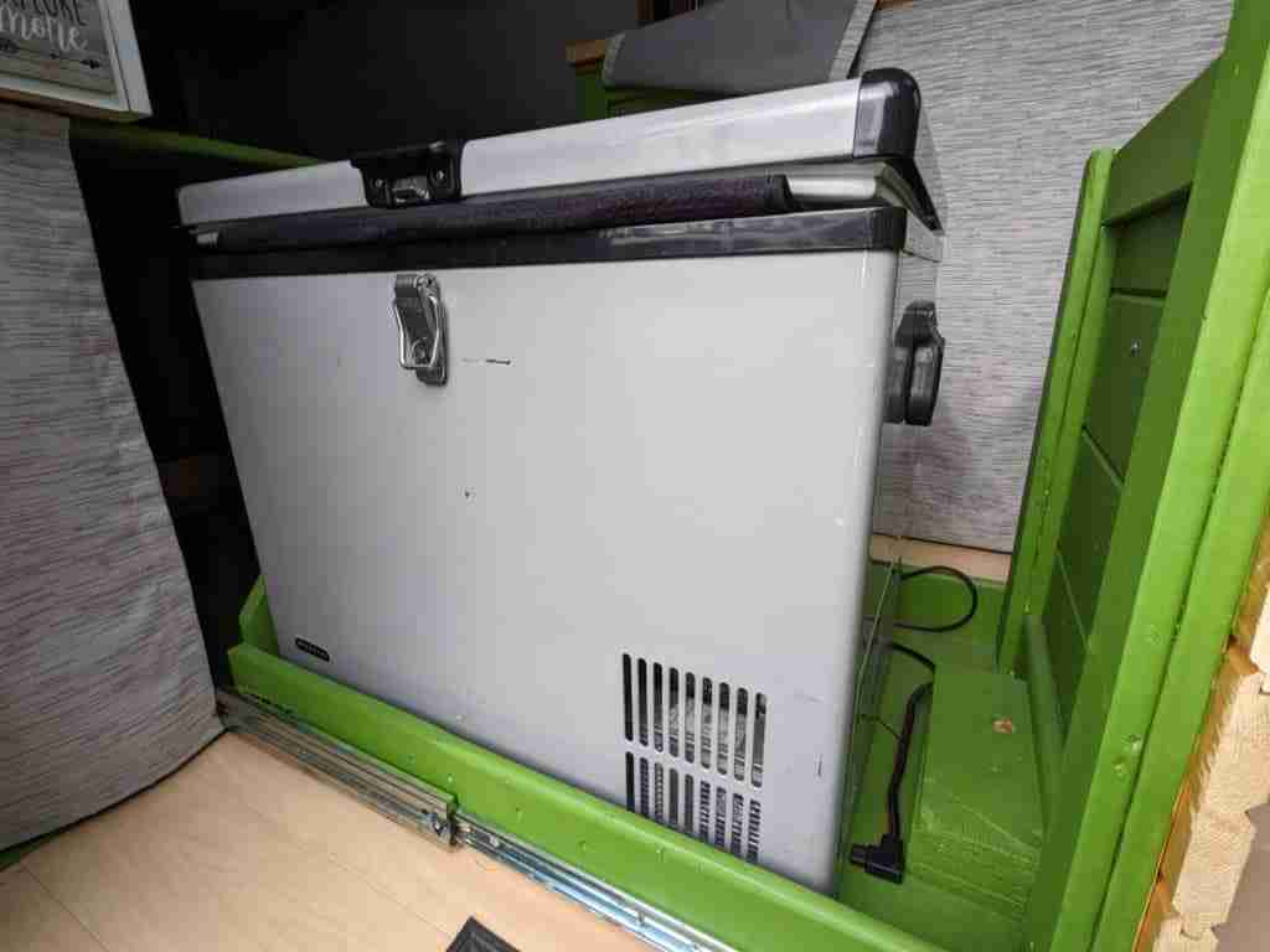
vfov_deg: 78.1
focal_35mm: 16
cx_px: 635
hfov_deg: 94.5
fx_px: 587
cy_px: 476
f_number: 2.2
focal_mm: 2.22
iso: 35
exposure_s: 1/171
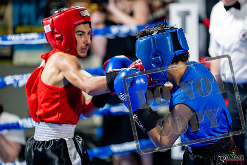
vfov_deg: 9.2
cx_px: 124
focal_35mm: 150
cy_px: 82
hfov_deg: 13.7
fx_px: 1029
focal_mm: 150
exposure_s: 1/800
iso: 4000
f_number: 2
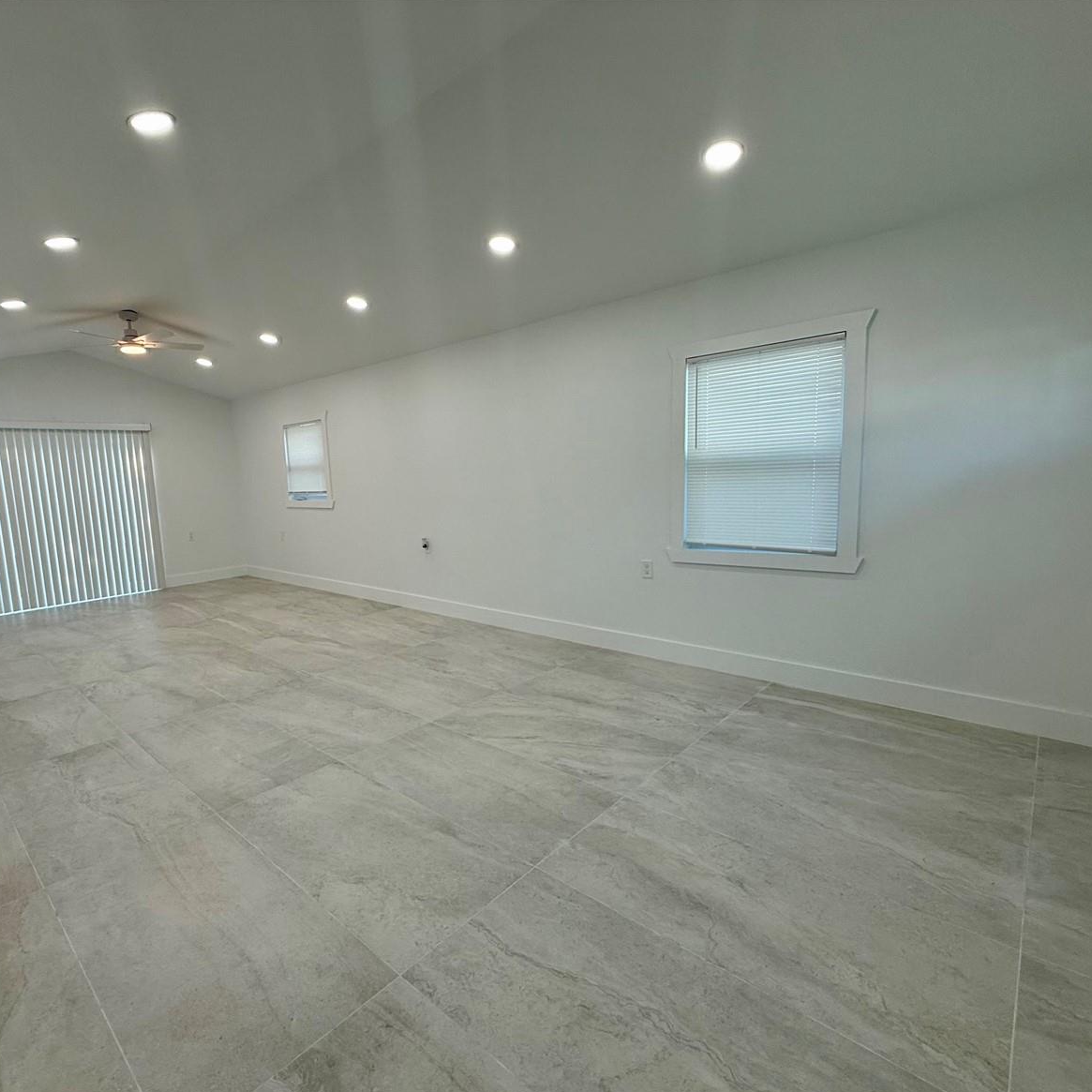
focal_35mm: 17
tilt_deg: -7.2
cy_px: 558
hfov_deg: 83.4
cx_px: 467
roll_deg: +2.3
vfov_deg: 84.0
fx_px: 607
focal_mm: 2.22
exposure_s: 1/100
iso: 64
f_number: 2.2
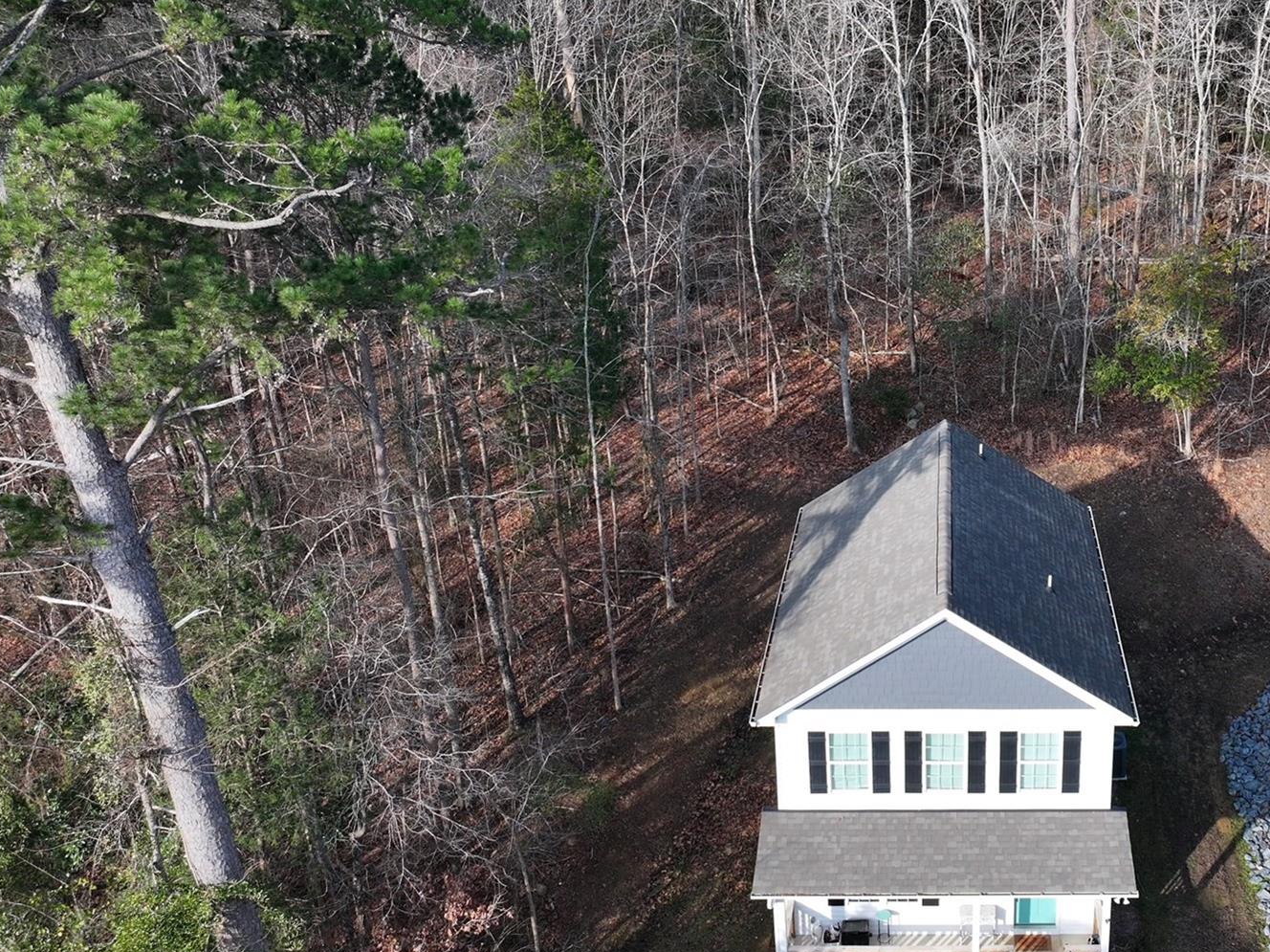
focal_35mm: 37
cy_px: 411
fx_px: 1357
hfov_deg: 48.3
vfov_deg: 38.6
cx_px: 949
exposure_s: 1/1000
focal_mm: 12.29
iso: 130
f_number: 2.8
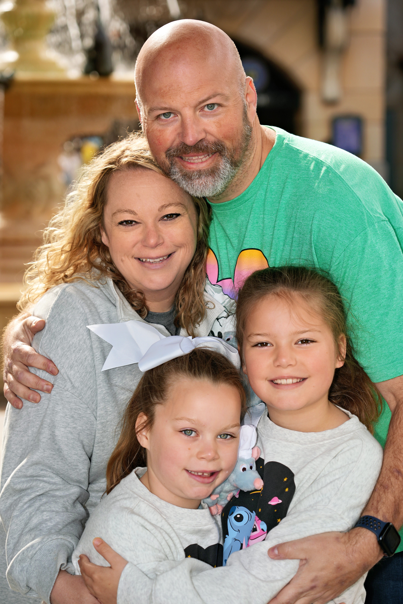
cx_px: 202
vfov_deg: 20.6
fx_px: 1662
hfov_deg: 13.8
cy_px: 302
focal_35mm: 99
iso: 100
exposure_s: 1/160
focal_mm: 99
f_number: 5
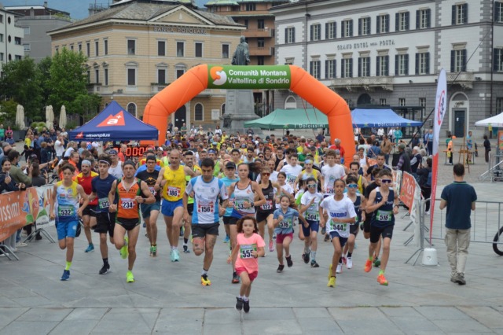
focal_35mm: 60
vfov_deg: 22.6
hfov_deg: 33.4
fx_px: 838
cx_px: 252
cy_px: 168
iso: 400
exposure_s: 1/640
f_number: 5.3
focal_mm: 40
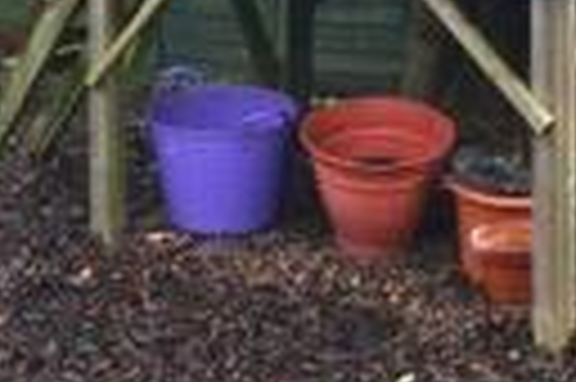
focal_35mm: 100
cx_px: 279
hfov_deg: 20.5
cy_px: -378
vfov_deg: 12.2
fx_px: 1591
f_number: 10
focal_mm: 13
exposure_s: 1/15
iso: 640
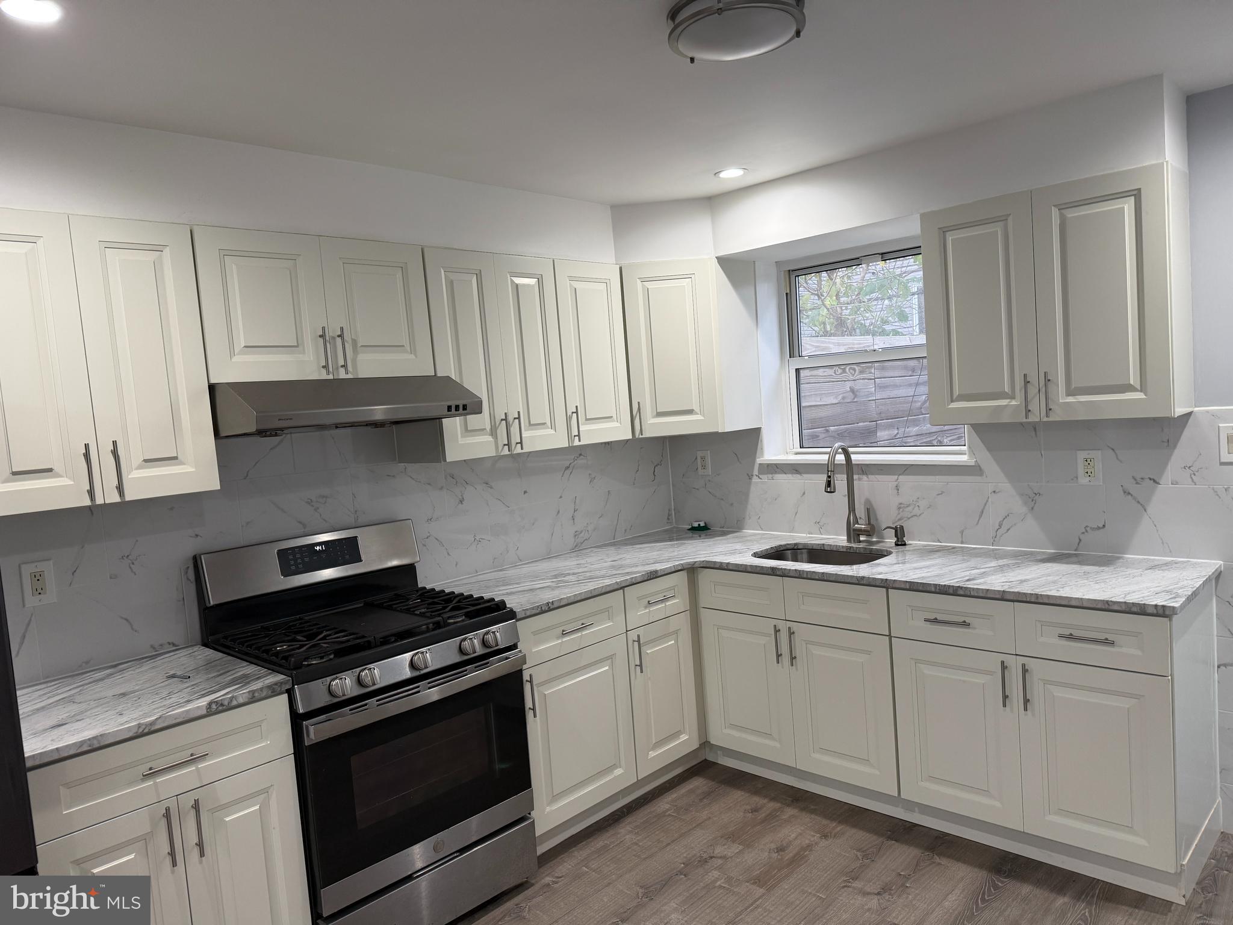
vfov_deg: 56.8
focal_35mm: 24
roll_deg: +3.1
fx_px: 855
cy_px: 462
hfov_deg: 71.6
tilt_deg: -3.7
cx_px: 616
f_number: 1.78
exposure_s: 1/120
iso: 200
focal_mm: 6.76
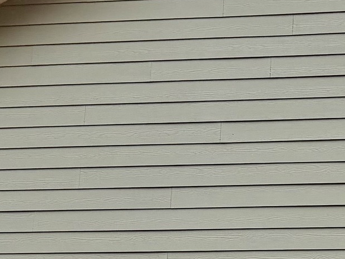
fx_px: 1186
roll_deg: +0.0
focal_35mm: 119
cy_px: 221
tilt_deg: +6.7
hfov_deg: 15.2
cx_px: 526
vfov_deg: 12.4
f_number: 1.78
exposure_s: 1/643
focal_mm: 6.76
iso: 100
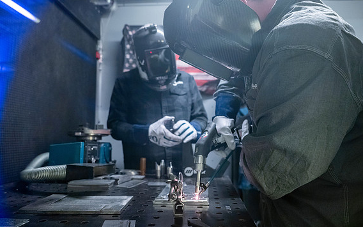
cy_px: 123
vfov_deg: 49.2
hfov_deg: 72.5
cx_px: 183
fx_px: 247
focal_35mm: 25
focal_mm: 24
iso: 800
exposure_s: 1/80
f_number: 3.5
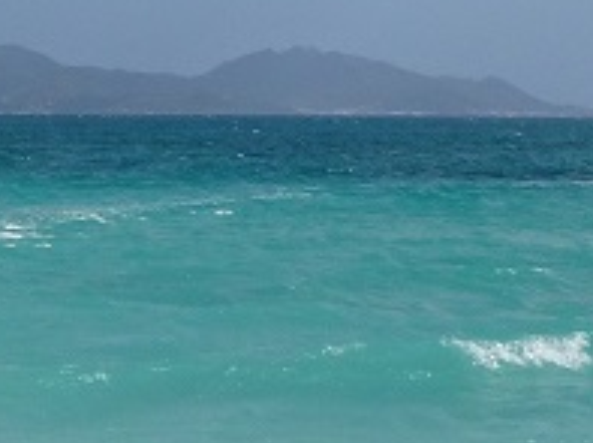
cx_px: -364
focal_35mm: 179
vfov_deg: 8.1
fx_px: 3061
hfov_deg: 10.6
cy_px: -184
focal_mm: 5.61
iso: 80
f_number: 4
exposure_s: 1/1600
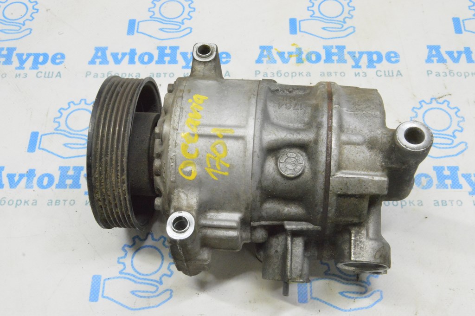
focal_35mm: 46
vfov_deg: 28.9
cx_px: 238
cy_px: 158
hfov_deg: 42.4
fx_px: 613
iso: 6400
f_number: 20
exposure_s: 1/15
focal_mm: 31
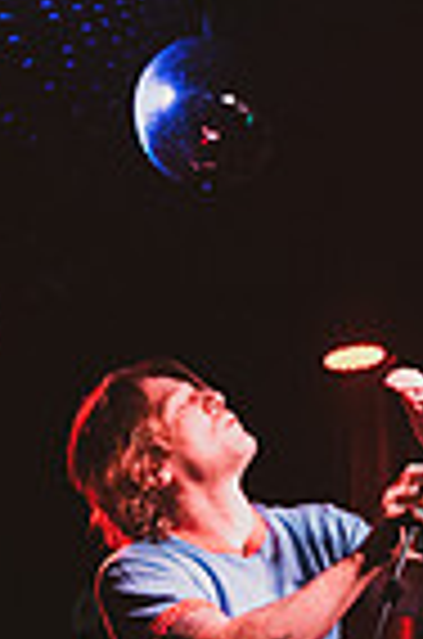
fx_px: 1346
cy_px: 756
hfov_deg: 17.5
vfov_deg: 24.4
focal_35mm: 76
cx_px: 421
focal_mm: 24
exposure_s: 1/400
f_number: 3.5
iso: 10000
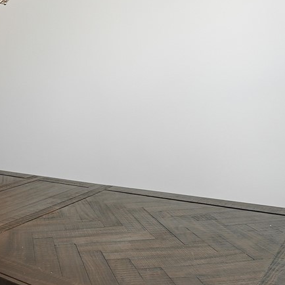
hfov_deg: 44.0
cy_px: 104
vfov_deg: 47.9
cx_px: 26
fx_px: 317
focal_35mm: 34
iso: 320
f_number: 9
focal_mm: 16
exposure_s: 1/200
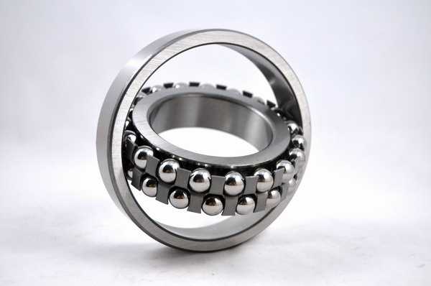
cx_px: 216
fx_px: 681
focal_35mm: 57
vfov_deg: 23.7
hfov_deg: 35.1
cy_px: 143
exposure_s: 1/125
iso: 320
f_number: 5.6
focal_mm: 38
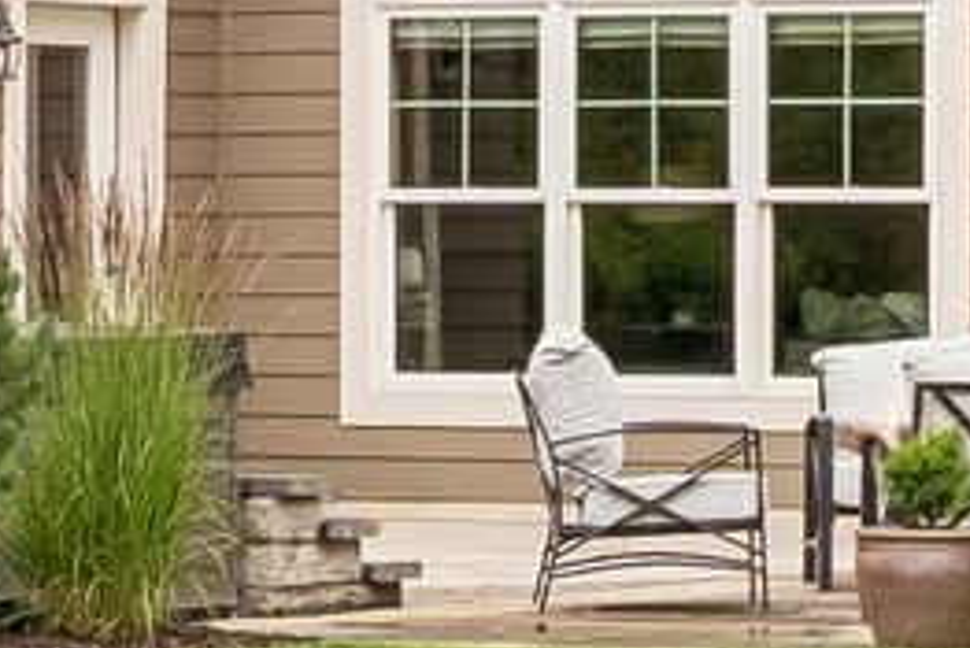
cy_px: -63
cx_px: 1096
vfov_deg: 4.8
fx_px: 7710
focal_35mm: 286
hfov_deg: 7.2
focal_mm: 26
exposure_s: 1/800
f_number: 8
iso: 800
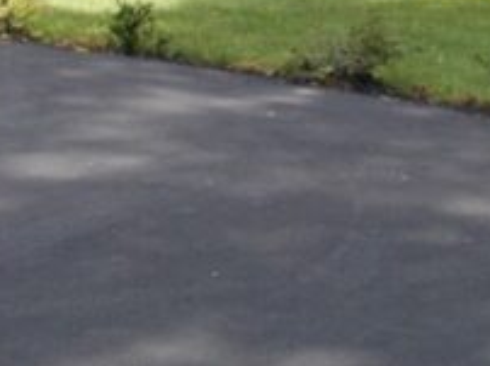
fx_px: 1456
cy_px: -80
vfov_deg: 13.9
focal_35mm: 103
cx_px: 791
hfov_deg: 16.8
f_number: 3.2
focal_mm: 4.6
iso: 80
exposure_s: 1/250
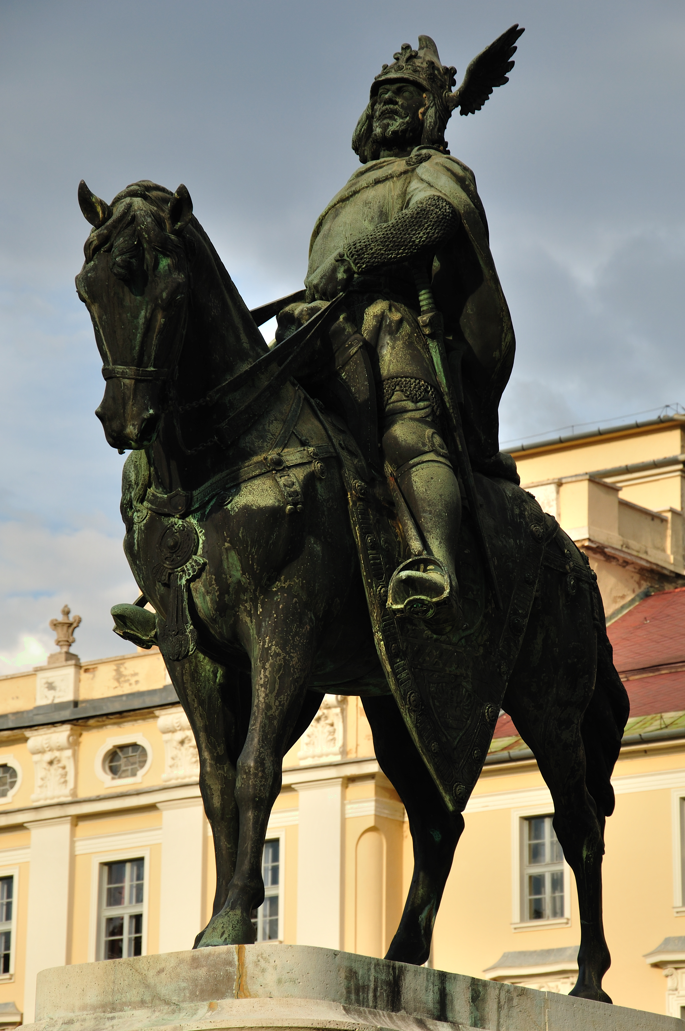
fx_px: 3993
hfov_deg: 9.8
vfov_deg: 14.7
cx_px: 357
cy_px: 542
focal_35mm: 140
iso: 250
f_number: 8
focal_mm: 85
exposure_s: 1/250
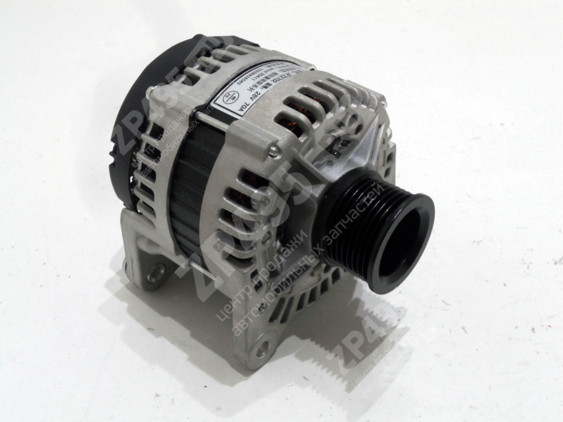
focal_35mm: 46
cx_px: 282
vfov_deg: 31.5
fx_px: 748
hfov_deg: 41.2
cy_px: 211
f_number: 4.3
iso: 160
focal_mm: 8.2
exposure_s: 1/30
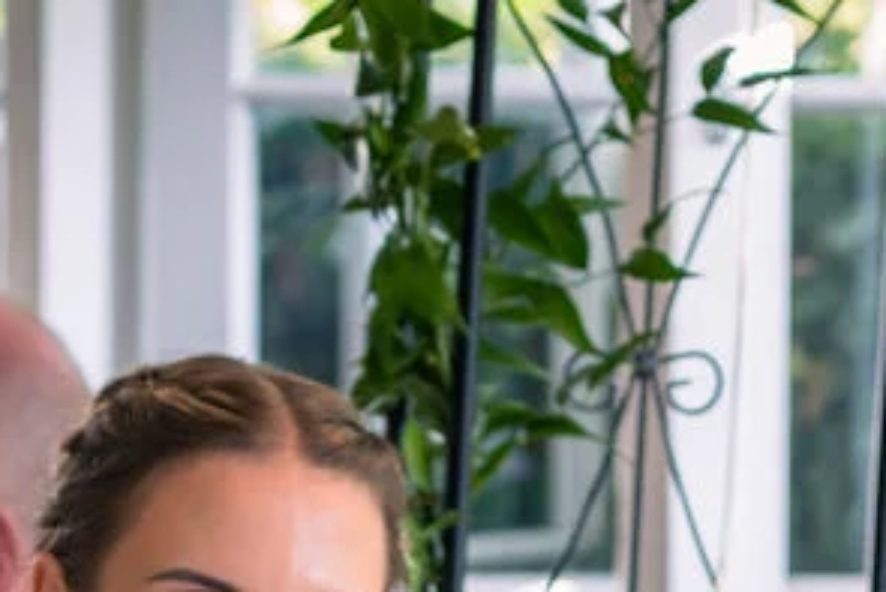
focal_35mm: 391
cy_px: 913
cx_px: 437
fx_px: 9627
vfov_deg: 3.5
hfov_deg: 5.3
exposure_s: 1/250
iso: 800
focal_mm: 75
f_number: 2.8
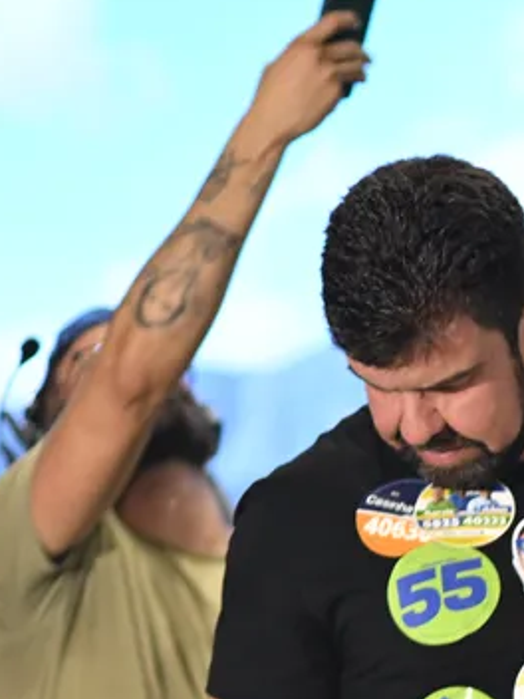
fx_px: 5631
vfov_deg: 7.1
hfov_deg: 5.2
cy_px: 606
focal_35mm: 279
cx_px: 1068
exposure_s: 1/80
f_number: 1.8
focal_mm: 85
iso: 320
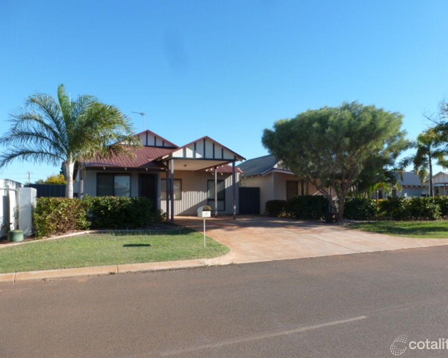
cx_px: 226
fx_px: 345
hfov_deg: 66.0
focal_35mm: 26
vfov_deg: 54.9
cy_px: 180
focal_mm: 4.3
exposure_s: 1/400
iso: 100
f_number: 4
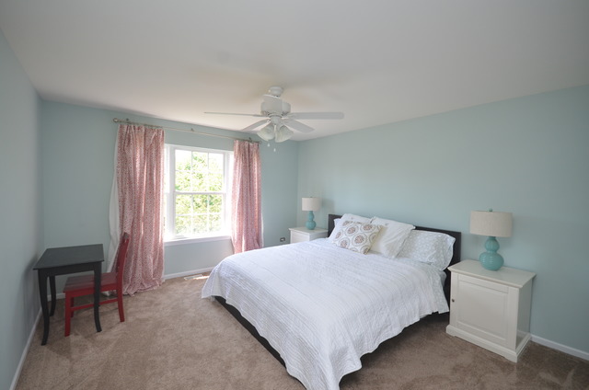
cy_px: 195
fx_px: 245
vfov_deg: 77.1
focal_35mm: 15
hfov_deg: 100.5
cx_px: 294
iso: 400
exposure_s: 1/100
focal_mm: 10
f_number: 5
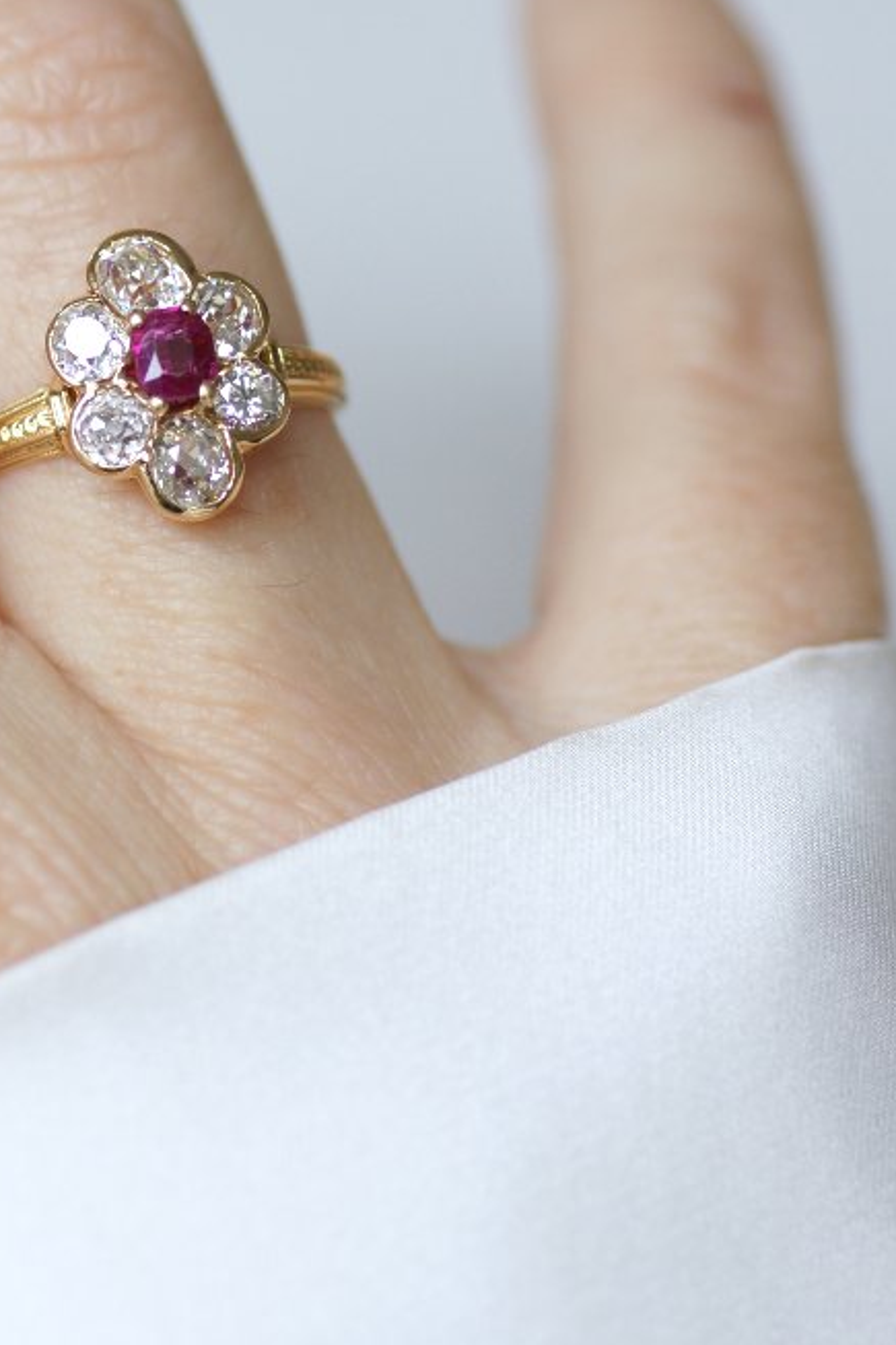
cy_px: 327
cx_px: 179
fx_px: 7209
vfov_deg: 10.6
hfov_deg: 7.1
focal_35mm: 193
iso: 200
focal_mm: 70
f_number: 3.2
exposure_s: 1/125
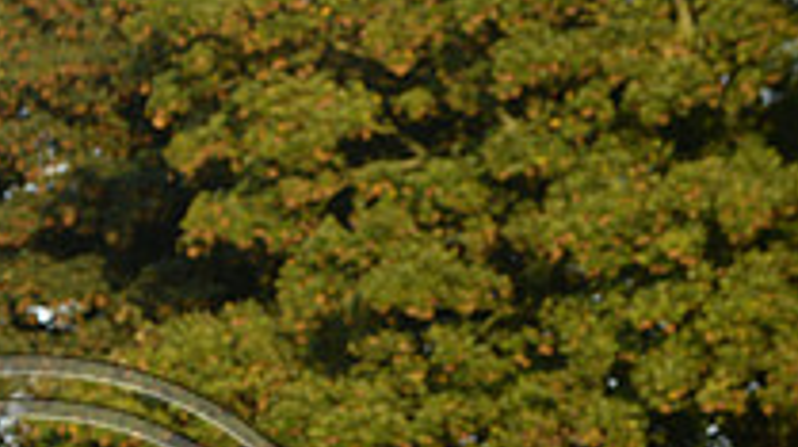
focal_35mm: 393
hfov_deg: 5.5
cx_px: -19
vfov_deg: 3.1
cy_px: 695
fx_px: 8306
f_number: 6.3
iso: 1600
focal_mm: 135
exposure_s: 1/1000
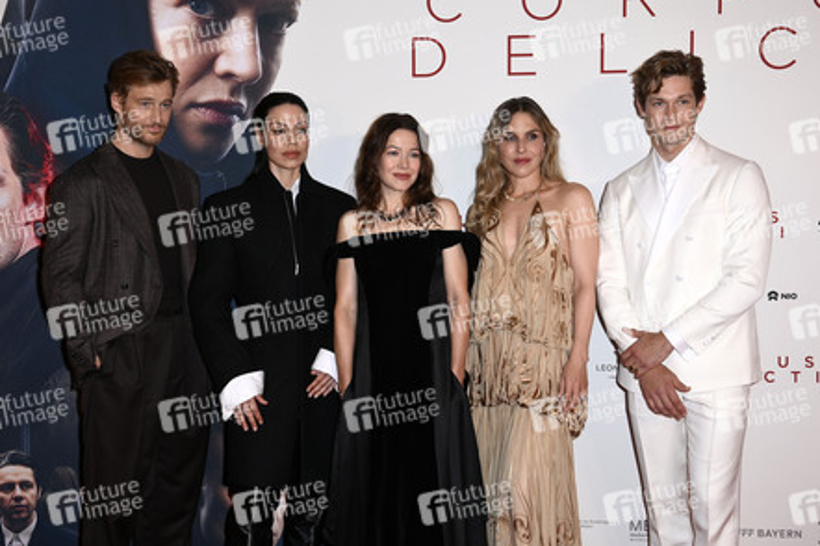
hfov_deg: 40.4
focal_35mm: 49
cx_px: 416
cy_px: 271
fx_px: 1115
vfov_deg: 27.5
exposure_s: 1/250
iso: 400
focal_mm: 48
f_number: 6.3
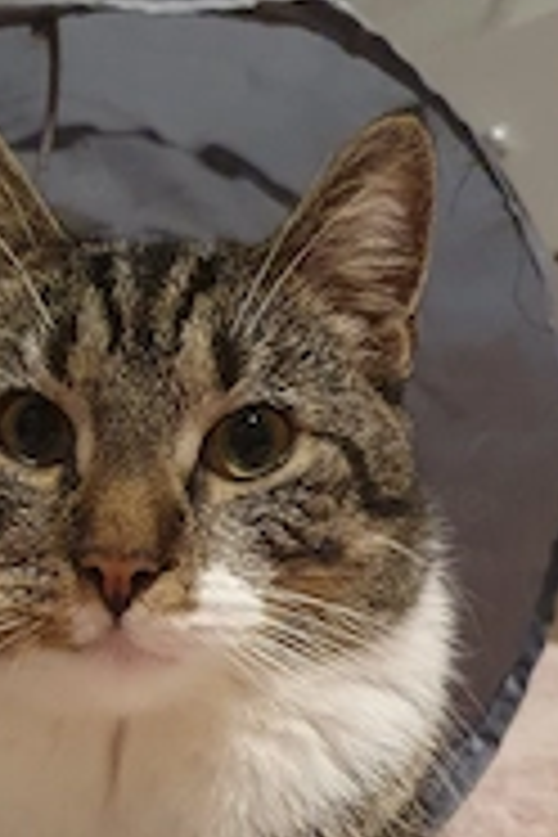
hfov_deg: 23.1
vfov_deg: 33.8
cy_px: 630
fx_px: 1348
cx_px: 112
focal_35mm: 58
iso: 640
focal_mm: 4.32
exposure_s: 1/50
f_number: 1.5
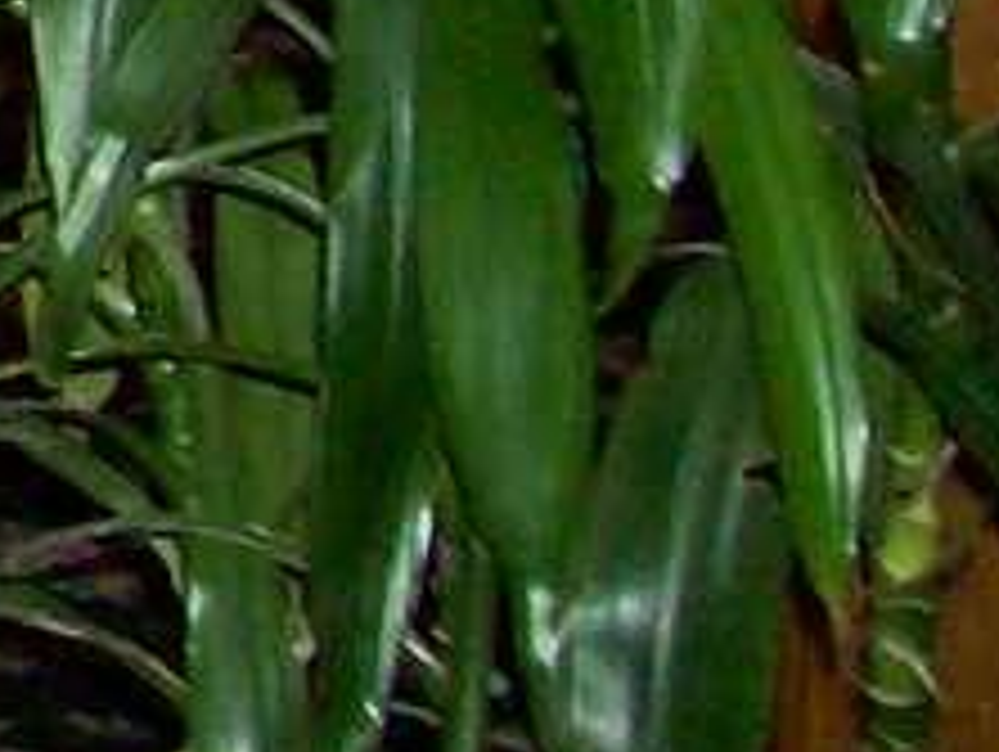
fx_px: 7483
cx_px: -2498
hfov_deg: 6.6
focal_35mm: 259
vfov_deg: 5.4
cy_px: -1459
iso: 140
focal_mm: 6
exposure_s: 1/64
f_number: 2.7
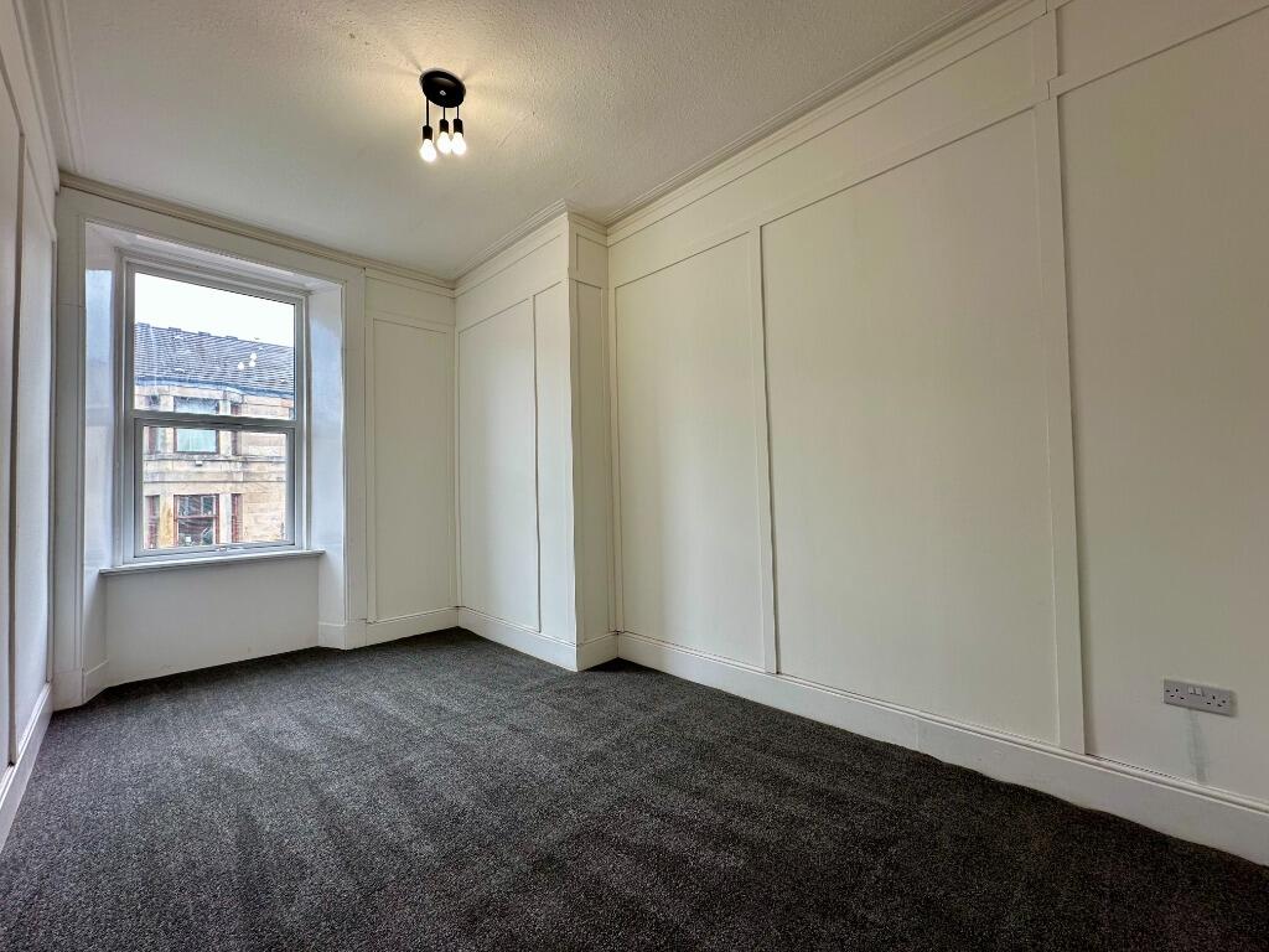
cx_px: 634
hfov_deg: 102.1
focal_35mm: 14
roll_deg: +1.6
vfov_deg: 85.7
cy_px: 476
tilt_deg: +2.1
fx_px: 513
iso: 40
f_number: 2.2
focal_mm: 2.22
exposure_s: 1/100
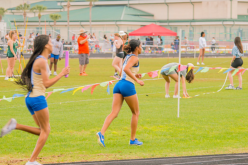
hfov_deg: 11.8
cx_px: 141
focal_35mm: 174
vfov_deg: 7.9
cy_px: 87
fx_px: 1198
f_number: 4
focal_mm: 82
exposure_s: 1/200
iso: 200
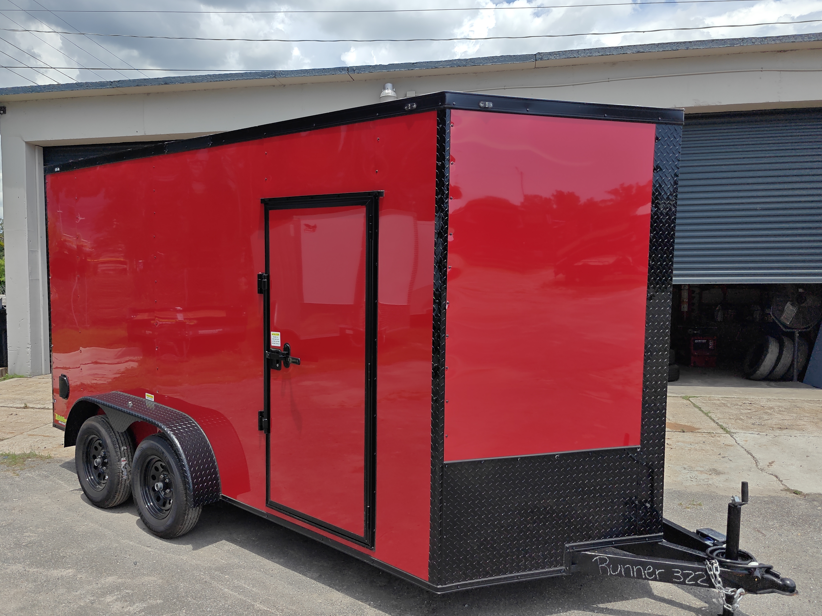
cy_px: 323
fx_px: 665
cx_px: 373
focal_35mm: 28
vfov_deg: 49.7
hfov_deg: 63.3
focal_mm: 6.06
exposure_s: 1/2823
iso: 50
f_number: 1.6
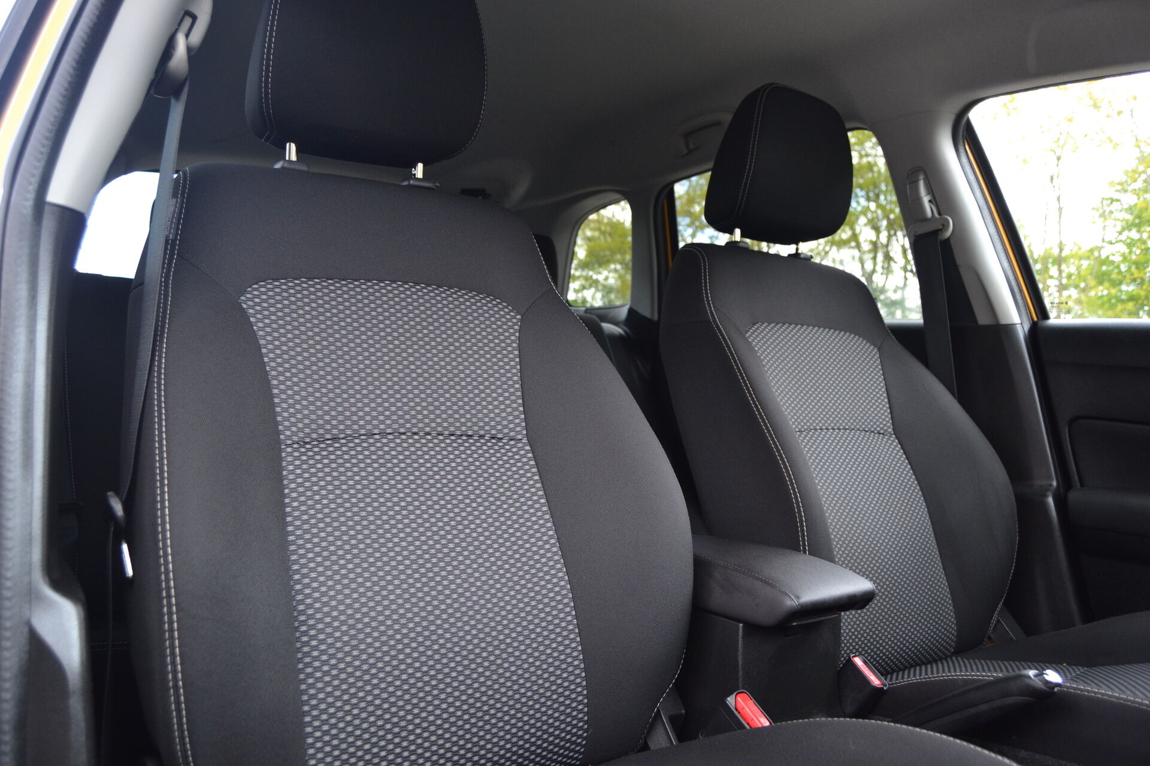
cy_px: 383
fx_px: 862
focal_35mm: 27
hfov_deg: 67.4
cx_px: 575
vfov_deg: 47.9
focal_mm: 18
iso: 400
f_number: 4.5
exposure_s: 1/100
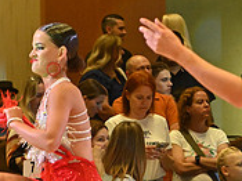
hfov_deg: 5.9
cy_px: 229
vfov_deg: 4.4
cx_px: 198
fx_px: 2340
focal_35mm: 335
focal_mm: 105
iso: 4000
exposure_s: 1/400
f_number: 5.6
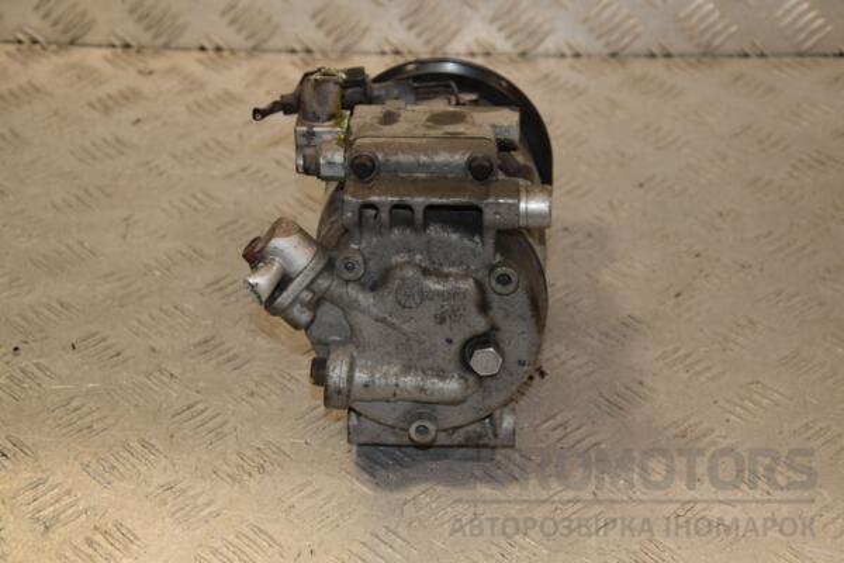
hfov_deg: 23.4
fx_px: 2040
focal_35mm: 87
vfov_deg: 15.7
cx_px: 422
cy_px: 282
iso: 800
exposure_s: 1/200
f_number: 6.3
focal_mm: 58
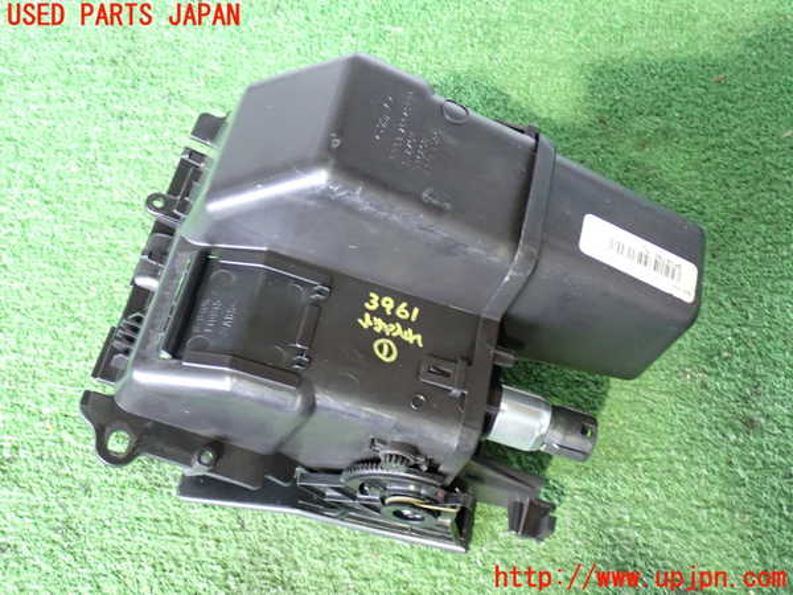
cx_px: 396
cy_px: 298
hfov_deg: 42.9
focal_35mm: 44
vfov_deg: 32.9
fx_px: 1008
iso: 800
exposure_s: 1/13
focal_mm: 7.84
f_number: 2.9
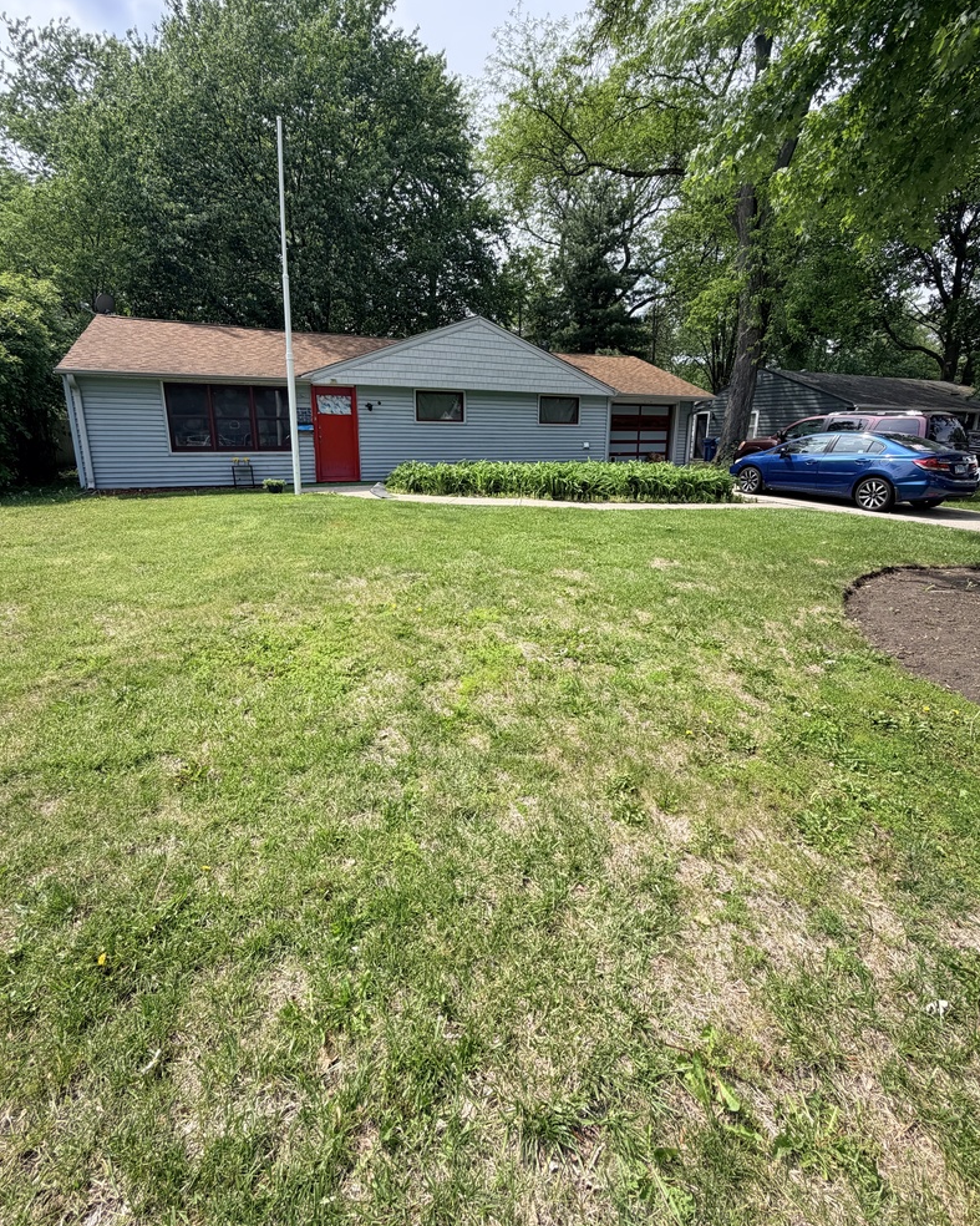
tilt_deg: -12.0
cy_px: 562
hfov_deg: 84.0
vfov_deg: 96.6
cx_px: 482
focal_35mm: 15
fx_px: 544
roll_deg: +0.7
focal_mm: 2.22
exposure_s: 1/726
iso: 40
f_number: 2.2
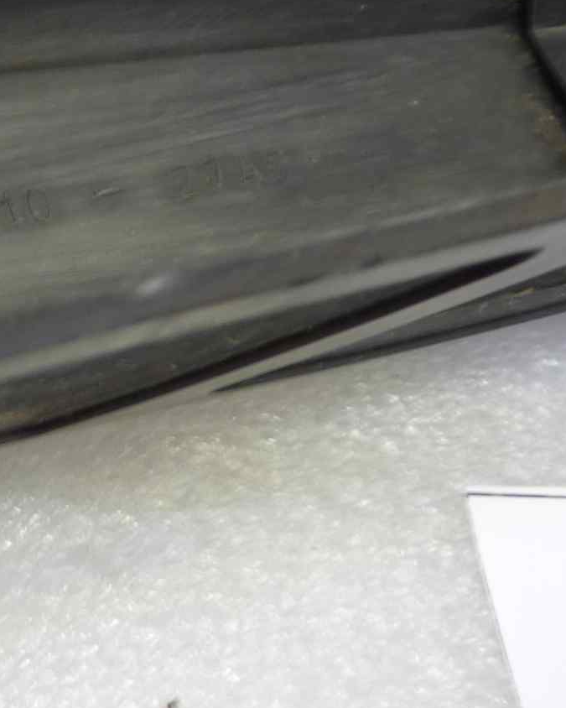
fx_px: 1550
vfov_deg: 24.7
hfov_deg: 20.3
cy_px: 29
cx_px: 52
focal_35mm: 74
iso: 80
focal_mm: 4.1
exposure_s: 1/8
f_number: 3.3
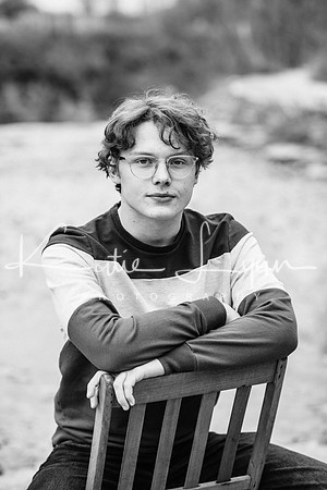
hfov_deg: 16.1
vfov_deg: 23.9
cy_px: 245
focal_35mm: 85
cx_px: 164
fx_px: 1158
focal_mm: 85
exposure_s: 1/500
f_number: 2.8
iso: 250
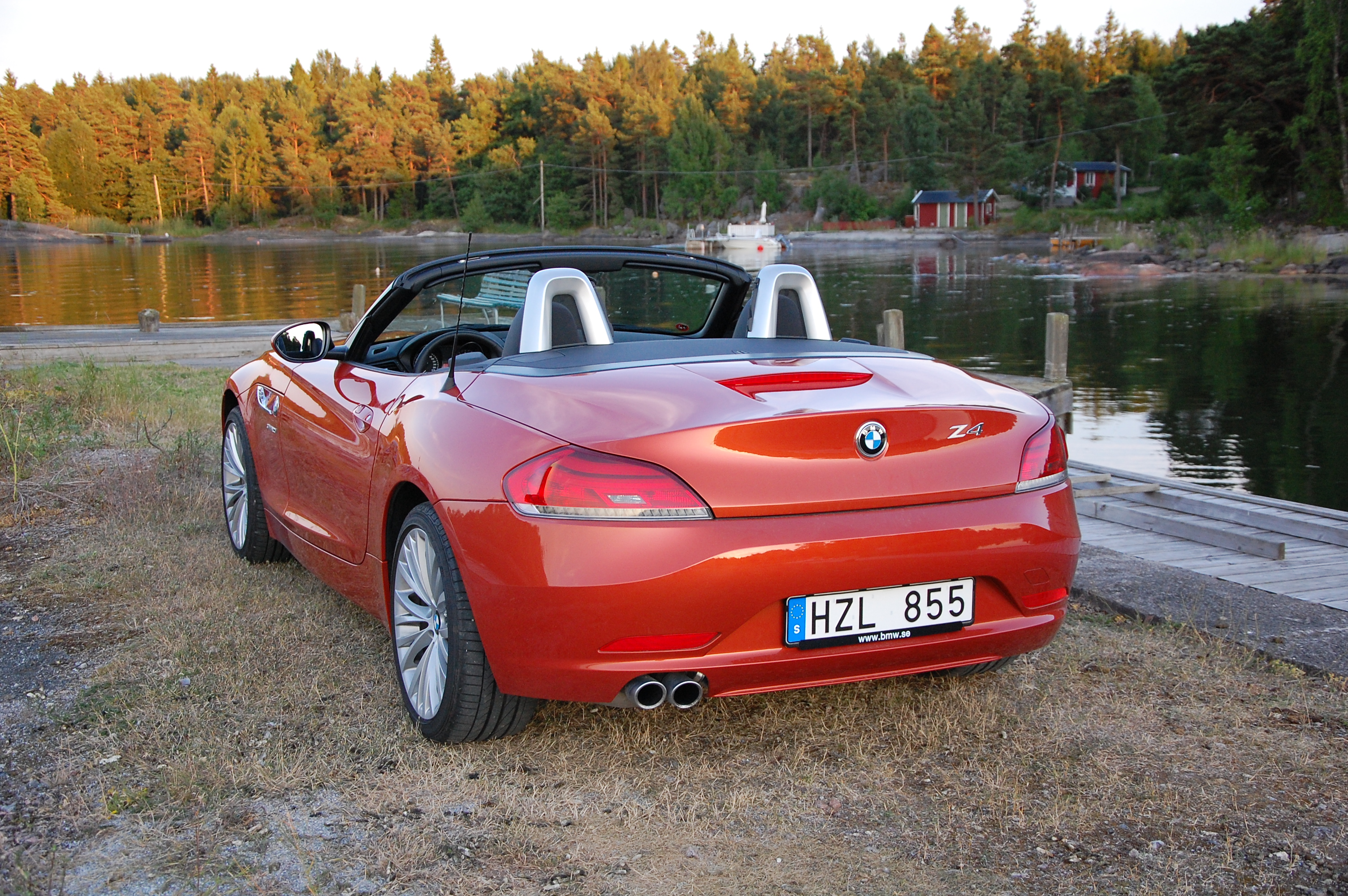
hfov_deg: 43.6
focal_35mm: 45
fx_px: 1683
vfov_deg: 29.8
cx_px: 674
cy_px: 448
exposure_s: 1/250
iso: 800
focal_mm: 30
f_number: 4.2
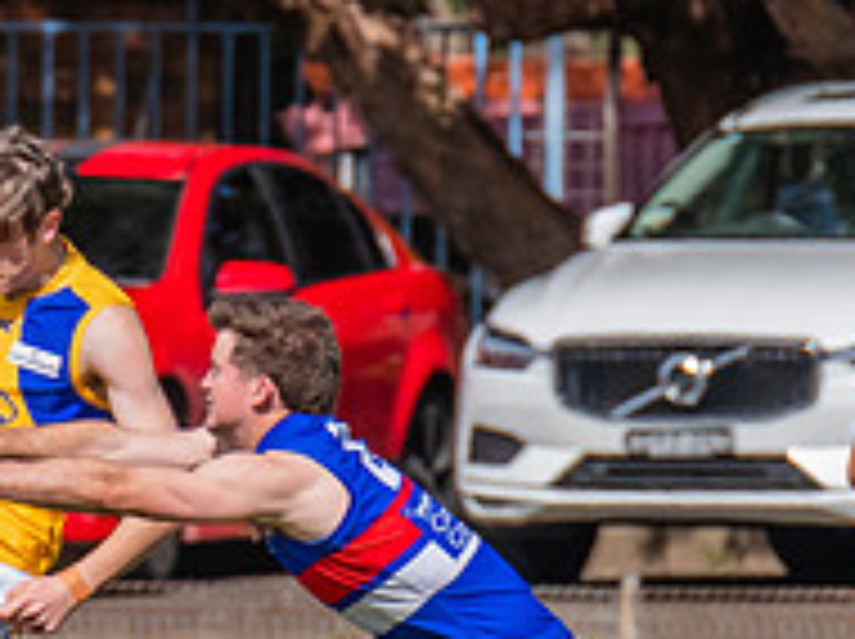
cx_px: 6
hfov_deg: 1.0
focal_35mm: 2000
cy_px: 422
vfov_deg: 0.7
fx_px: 49337
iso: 800
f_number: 9
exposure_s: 1/1600
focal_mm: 420
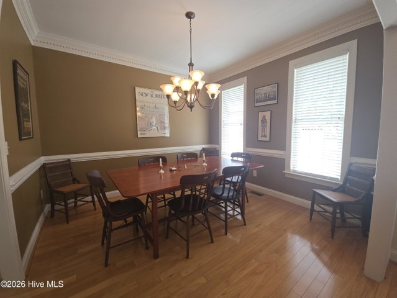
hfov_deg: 106.1
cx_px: 198
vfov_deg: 90.0
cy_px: 149
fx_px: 149
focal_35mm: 13
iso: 125
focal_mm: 2.2
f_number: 2.2
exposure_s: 1/60
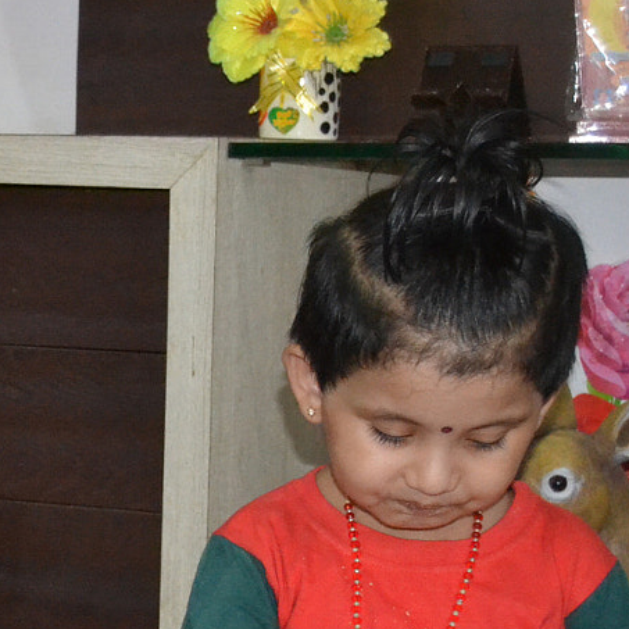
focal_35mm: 135
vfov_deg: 12.8
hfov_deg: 12.5
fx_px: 2775
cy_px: 567
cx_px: -218
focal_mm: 30
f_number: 4.2
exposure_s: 1/60
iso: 3200
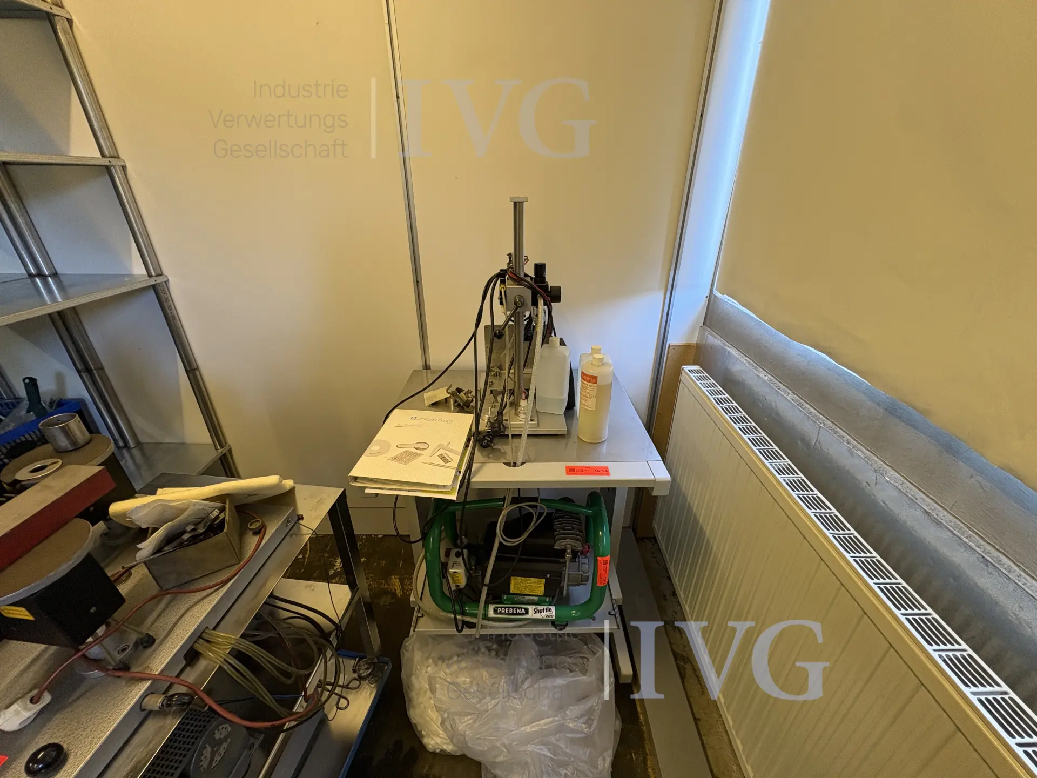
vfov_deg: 85.7
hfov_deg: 102.1
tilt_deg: -26.6
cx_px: 518
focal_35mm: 14
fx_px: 419
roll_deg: -0.1
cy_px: 389
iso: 200
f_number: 2.2
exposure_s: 1/50
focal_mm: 2.22
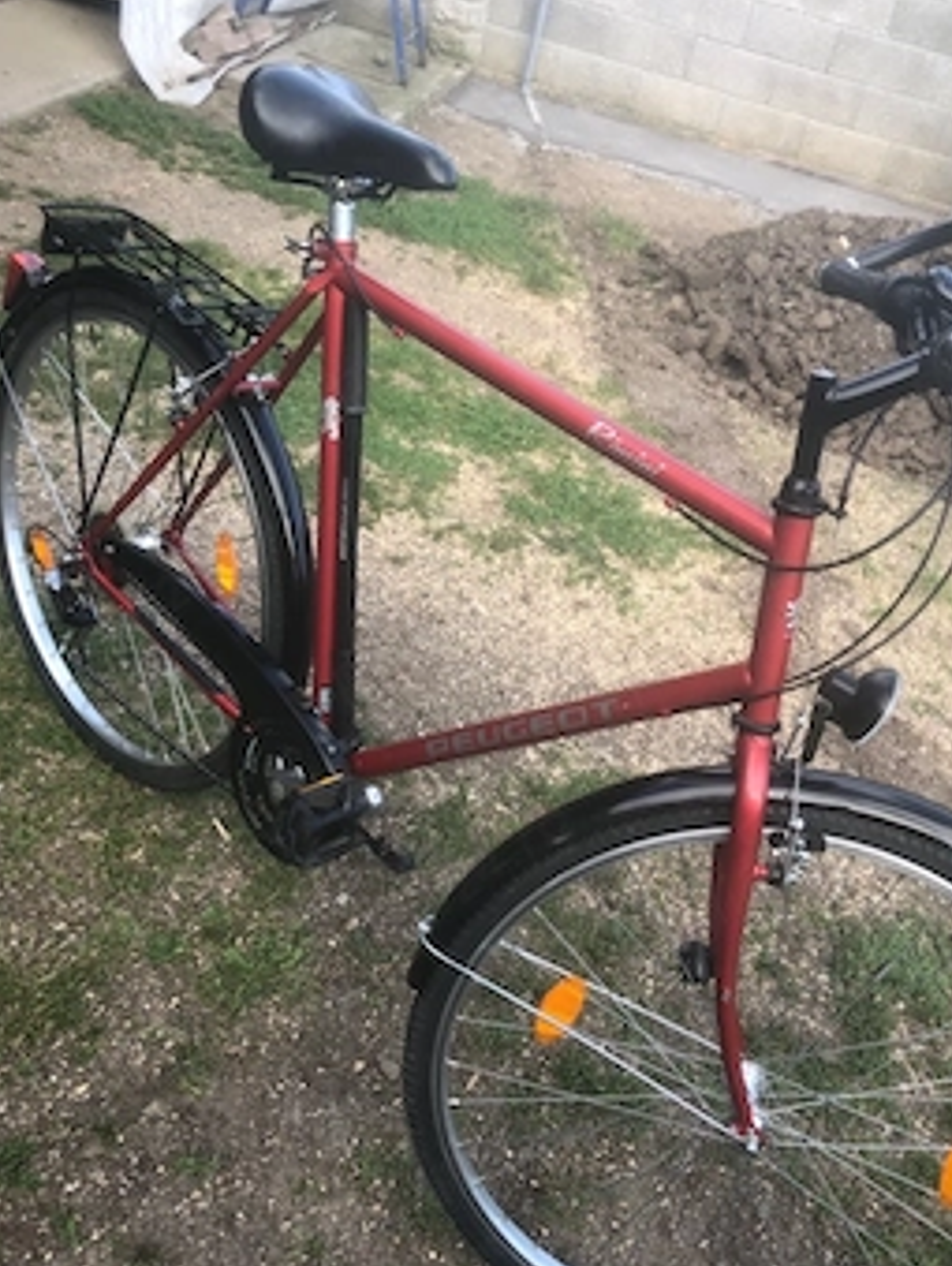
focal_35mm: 33
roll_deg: -14.5
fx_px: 1208
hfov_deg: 43.0
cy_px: 650
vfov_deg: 55.3
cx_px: 523
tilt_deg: -36.3
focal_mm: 3.99
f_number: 1.8
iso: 20
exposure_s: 1/173
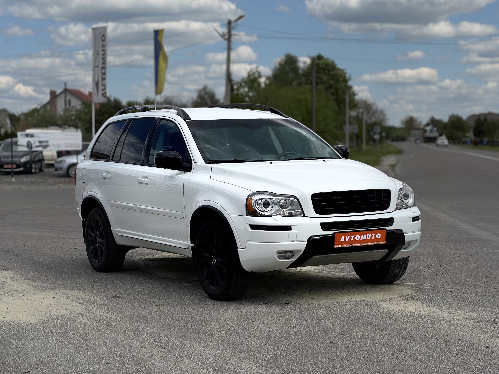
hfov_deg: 25.3
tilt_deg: -2.3
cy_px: 187
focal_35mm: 77
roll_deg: +0.2
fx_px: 1110
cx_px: 250
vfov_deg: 19.1
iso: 25
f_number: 2.8
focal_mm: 9
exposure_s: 1/2597
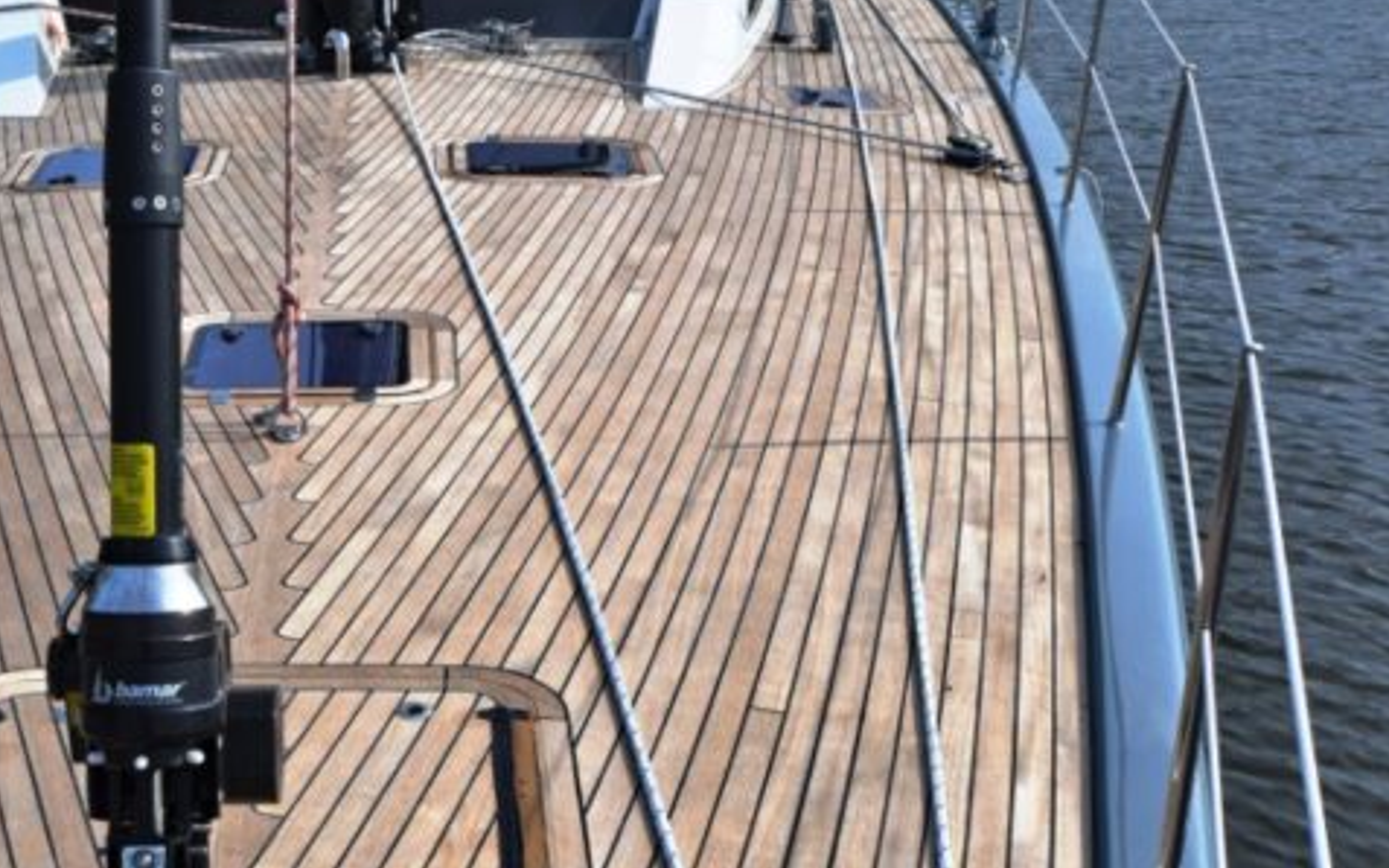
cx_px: 347
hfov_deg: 33.8
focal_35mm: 59
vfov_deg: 21.9
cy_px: 262
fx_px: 2233
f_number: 10
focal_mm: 24
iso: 400
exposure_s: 1/200
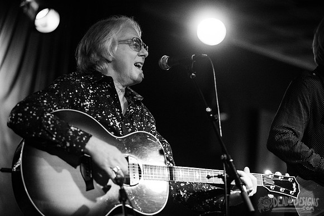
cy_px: 108
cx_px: 162
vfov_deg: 10.2
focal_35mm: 135
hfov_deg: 15.2
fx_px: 1215
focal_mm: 135
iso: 3200
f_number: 3.2
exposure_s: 1/80
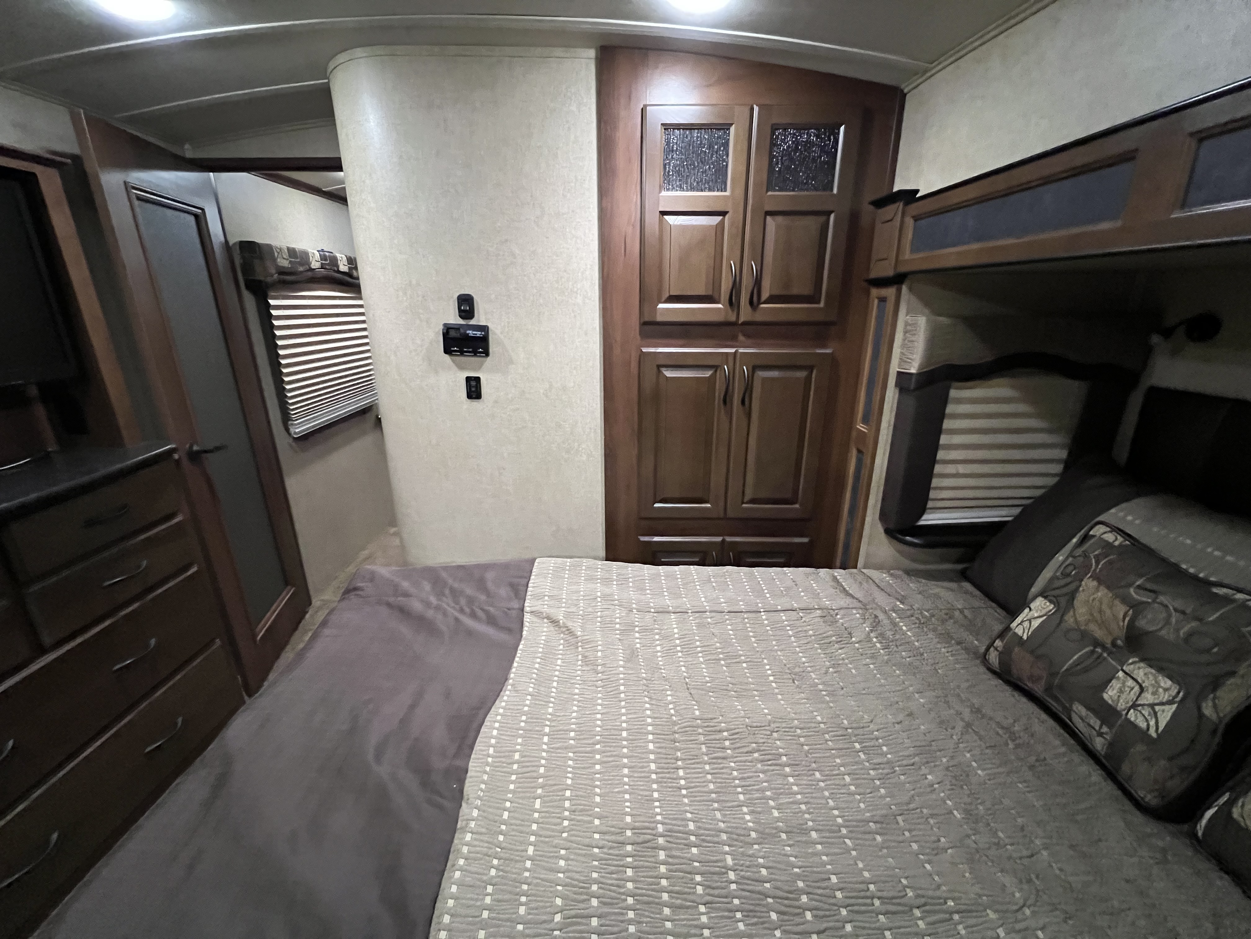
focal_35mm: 13
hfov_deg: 106.2
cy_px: 470
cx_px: 626
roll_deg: +0.0
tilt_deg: -18.3
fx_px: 470
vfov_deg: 89.9
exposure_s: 1/59
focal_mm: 1.57
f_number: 1.8
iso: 1000
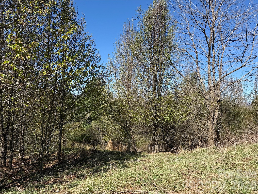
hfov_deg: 71.6
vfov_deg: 56.8
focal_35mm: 24
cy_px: 97
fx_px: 179
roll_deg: -3.1
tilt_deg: +2.4
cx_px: 129
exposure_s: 1/2801
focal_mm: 6.76
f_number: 1.78
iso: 80
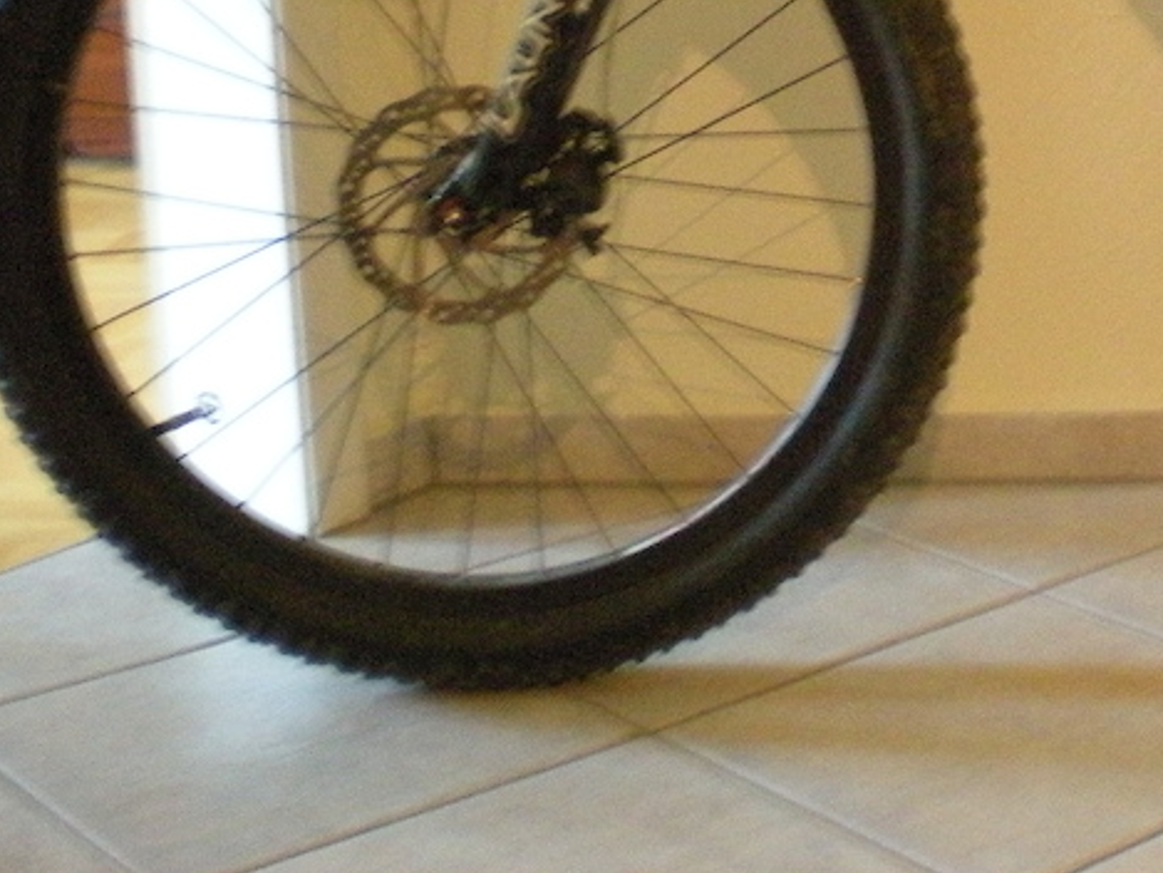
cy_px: -32
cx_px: 1143
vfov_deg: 17.3
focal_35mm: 83
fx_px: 2789
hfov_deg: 22.7
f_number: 3.1
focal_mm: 6.3
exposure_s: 1/8
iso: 676
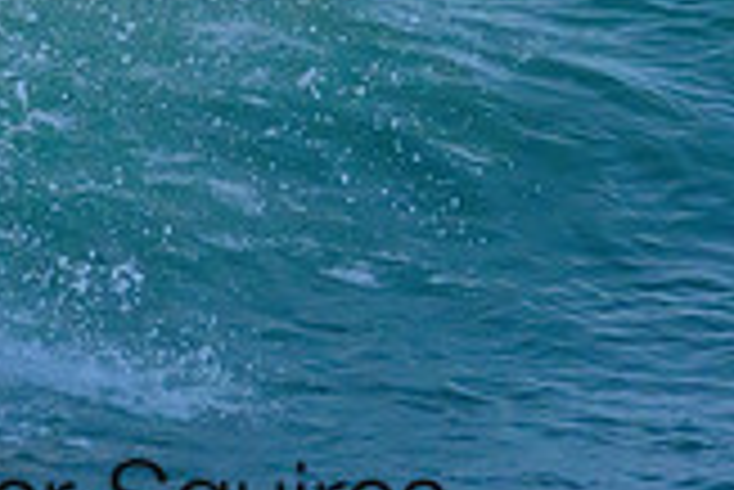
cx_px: 99
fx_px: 57995
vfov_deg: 0.5
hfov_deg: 0.7
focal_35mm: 2842
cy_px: -245
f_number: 11
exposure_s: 1/1250
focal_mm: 800
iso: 2800
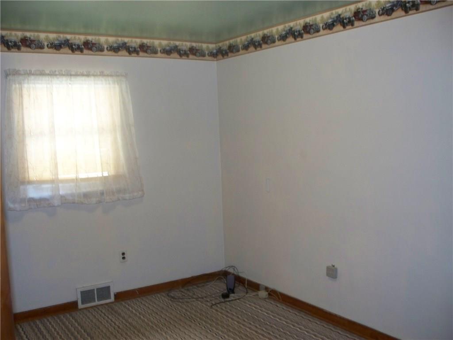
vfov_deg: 39.7
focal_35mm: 36
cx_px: 226
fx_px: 471
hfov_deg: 51.4
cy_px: 170
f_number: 2.8
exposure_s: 1/30
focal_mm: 7.54
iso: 200
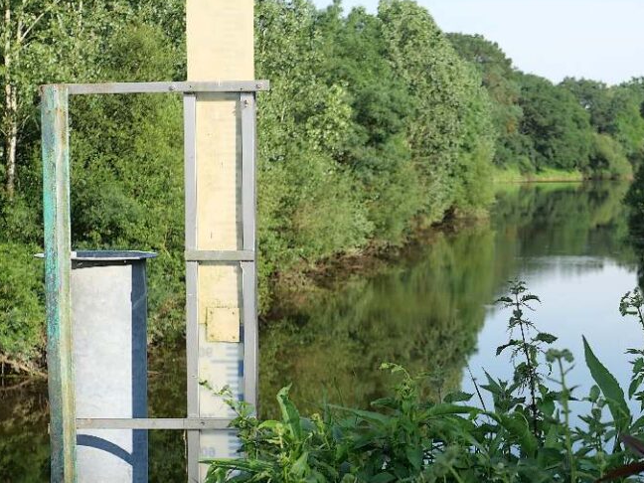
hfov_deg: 24.6
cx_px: 442
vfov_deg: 18.7
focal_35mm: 79
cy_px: 276
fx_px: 1470
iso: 200
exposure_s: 1/800
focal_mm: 25
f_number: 3.5
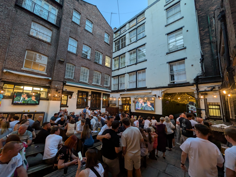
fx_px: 95
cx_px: 118
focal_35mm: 14
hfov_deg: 102.1
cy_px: 88
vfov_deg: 85.7
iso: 168
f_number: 2.2
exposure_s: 1/33.3
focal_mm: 1.83
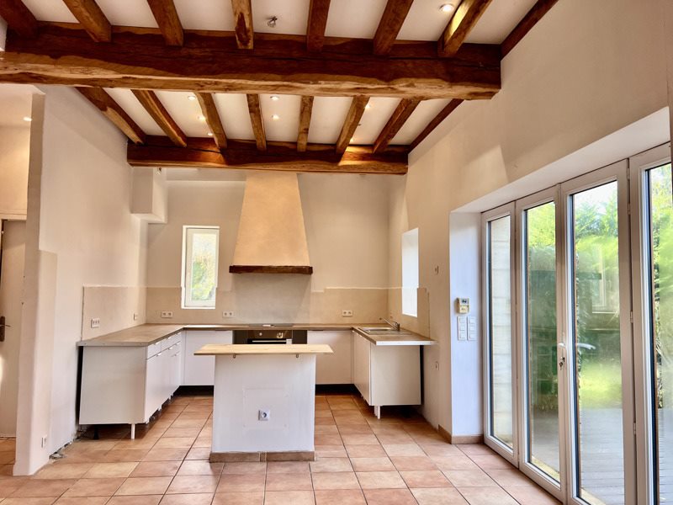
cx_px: 336
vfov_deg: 53.1
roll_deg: -0.3
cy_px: 252
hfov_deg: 67.3
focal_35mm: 26
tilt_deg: +3.6
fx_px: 505
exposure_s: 1/100
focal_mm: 5.7
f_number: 1.5
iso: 40
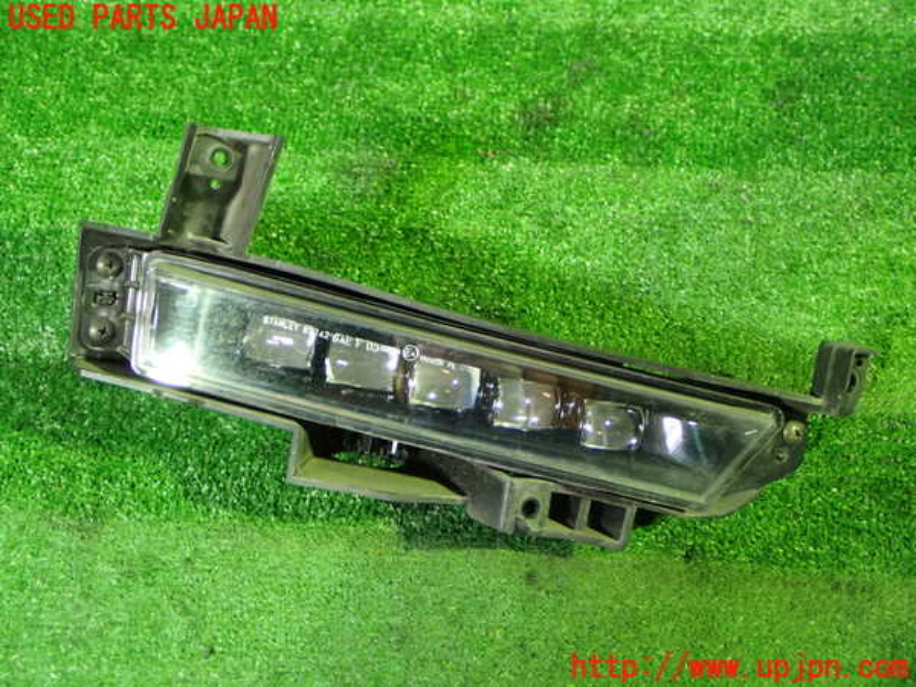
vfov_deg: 29.1
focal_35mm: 50
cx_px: 458
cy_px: 344
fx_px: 1323
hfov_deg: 38.2
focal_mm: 9.01
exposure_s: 1/20
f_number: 3.2
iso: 800
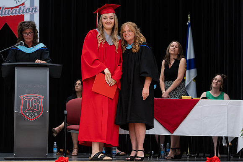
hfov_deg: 18.4
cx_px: 122
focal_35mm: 111
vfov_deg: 12.3
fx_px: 750
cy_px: 90
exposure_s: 1/200
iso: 1000
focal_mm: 85
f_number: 2.8
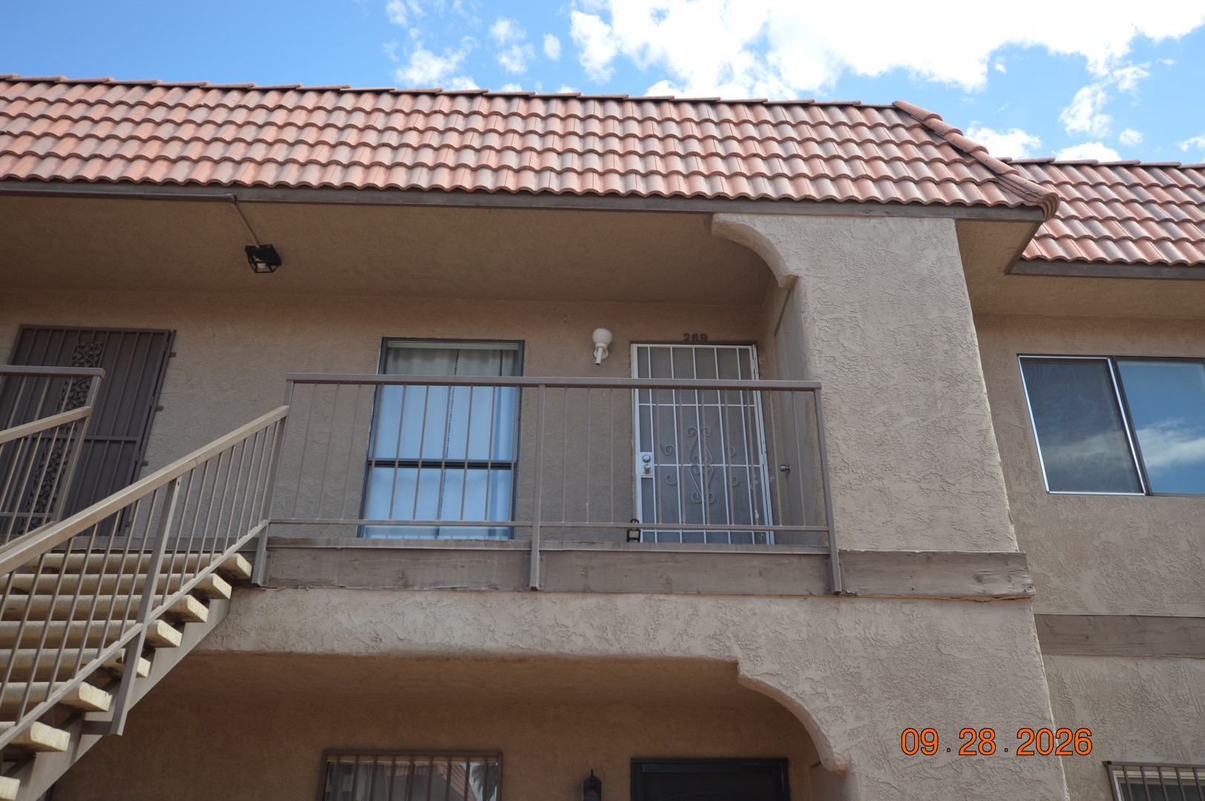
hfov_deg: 62.0
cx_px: 602
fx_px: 1003
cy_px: 400
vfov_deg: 43.5
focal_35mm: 30
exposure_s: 1/160
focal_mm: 20
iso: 100
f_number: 6.3
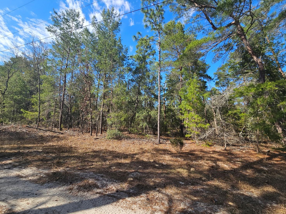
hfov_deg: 102.0
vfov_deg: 85.6
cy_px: 104
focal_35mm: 14
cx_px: 148
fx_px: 116
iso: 50
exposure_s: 1/934
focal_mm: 2.2
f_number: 2.2
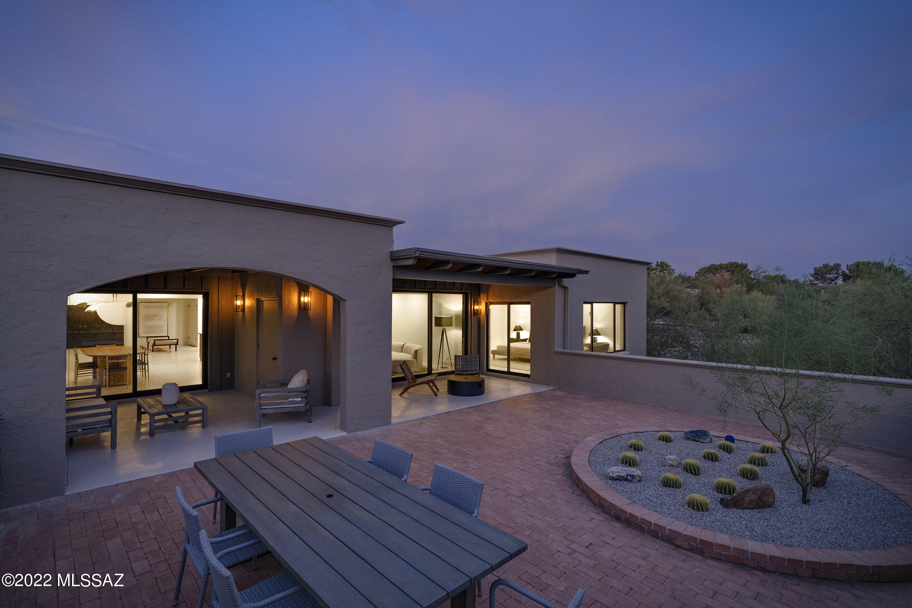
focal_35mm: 15
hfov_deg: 100.4
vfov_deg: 77.3
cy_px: 304
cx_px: 456
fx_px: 380
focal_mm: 15
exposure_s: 1/15
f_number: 4
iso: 400
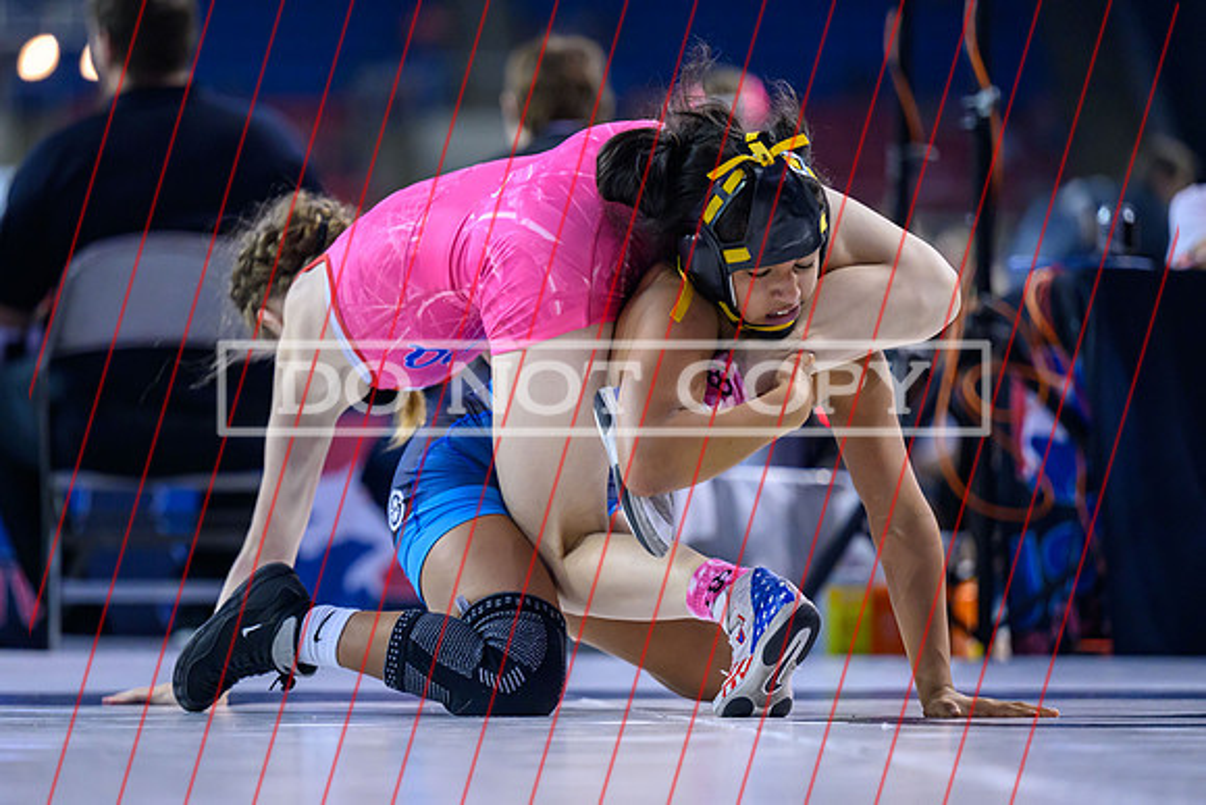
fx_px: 7067
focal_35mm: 211
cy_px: 501
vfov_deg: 6.5
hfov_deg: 9.8
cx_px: 589
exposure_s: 1/800
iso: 2500
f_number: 2.8
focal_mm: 165
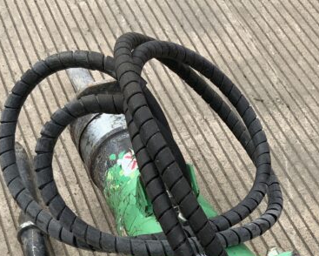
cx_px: 217
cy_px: 265
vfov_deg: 18.8
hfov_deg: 24.0
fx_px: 746
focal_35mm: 79
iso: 16
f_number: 1.8
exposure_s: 1/1221
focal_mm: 3
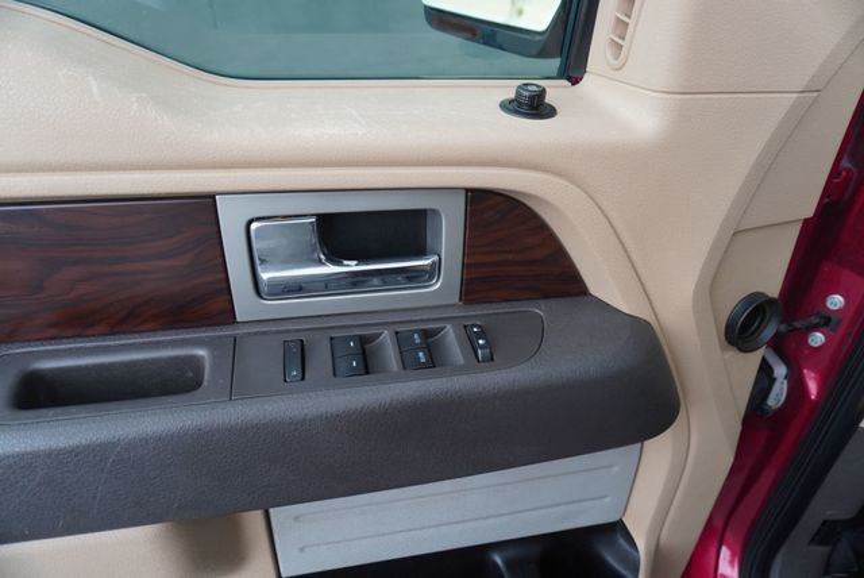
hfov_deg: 73.7
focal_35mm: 24
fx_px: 577
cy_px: 289
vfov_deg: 53.2
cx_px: 432
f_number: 4
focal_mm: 16
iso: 500
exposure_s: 1/160
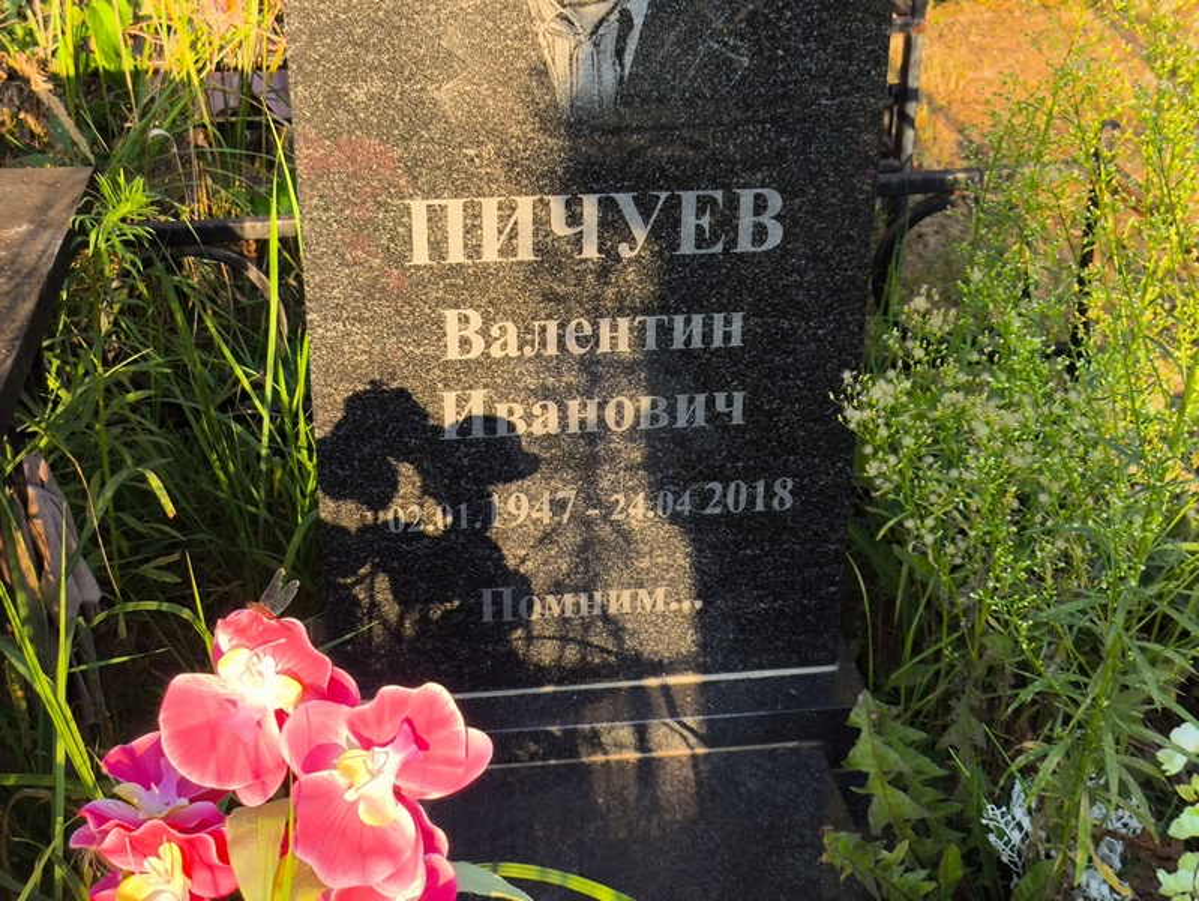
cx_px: 600
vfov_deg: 29.1
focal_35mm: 50
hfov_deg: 38.2
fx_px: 1733
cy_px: 450
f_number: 1.7
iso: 50
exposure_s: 1/396
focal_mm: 4.71
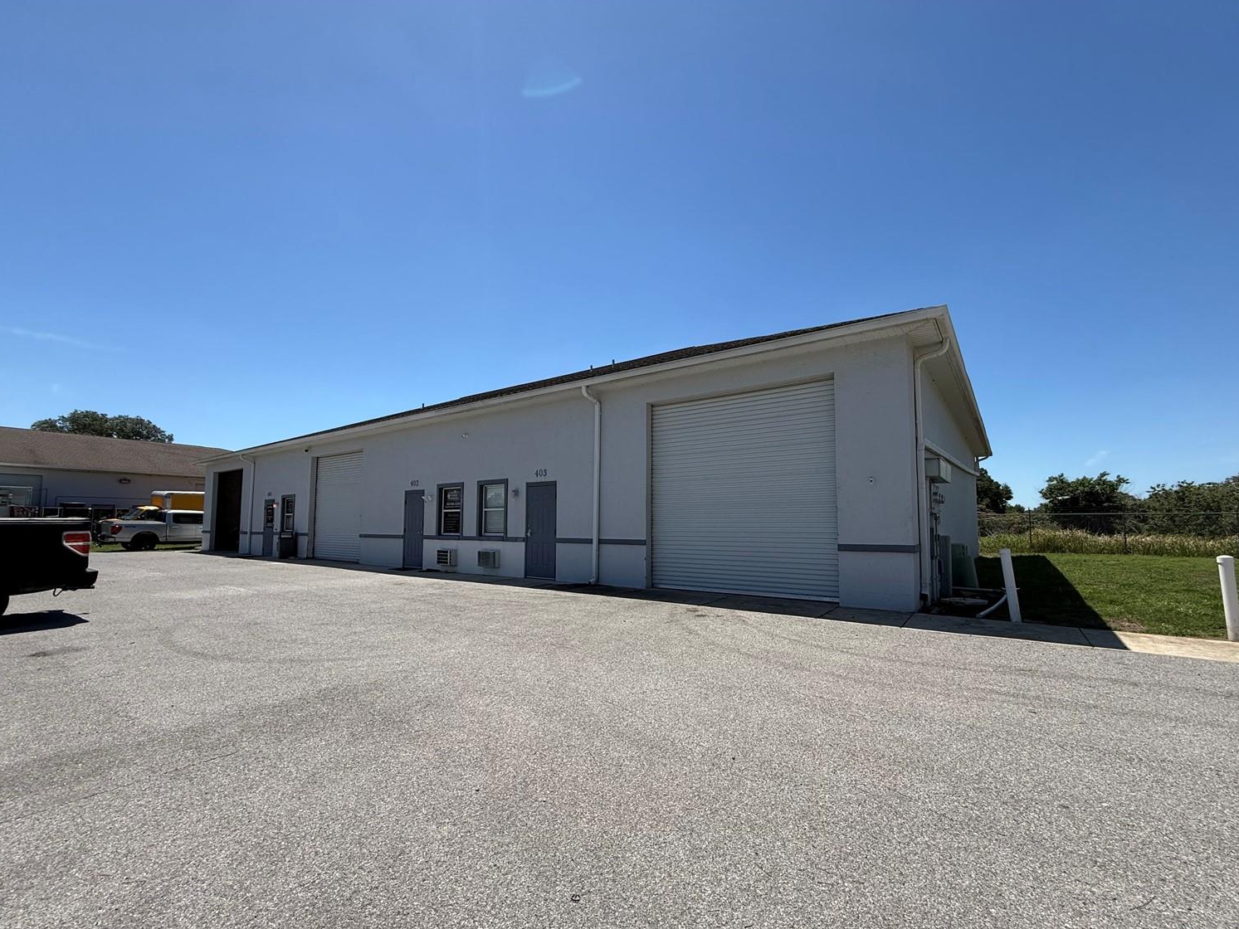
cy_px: 488
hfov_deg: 98.1
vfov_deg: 81.7
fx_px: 537
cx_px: 647
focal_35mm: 15
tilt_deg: +3.7
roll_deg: +0.0
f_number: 2.2
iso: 50
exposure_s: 1/2611
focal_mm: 2.22
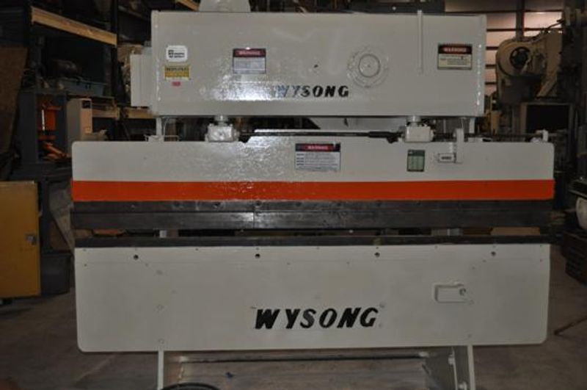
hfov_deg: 49.6
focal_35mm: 39
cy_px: 195
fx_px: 635
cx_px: 294
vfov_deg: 34.1
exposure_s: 1/60
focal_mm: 26
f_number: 4.2
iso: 800
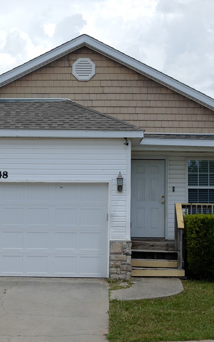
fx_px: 765
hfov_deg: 15.9
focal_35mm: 82
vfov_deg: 25.2
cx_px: 71
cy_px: 171
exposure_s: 1/640
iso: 100
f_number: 4.5
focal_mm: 35
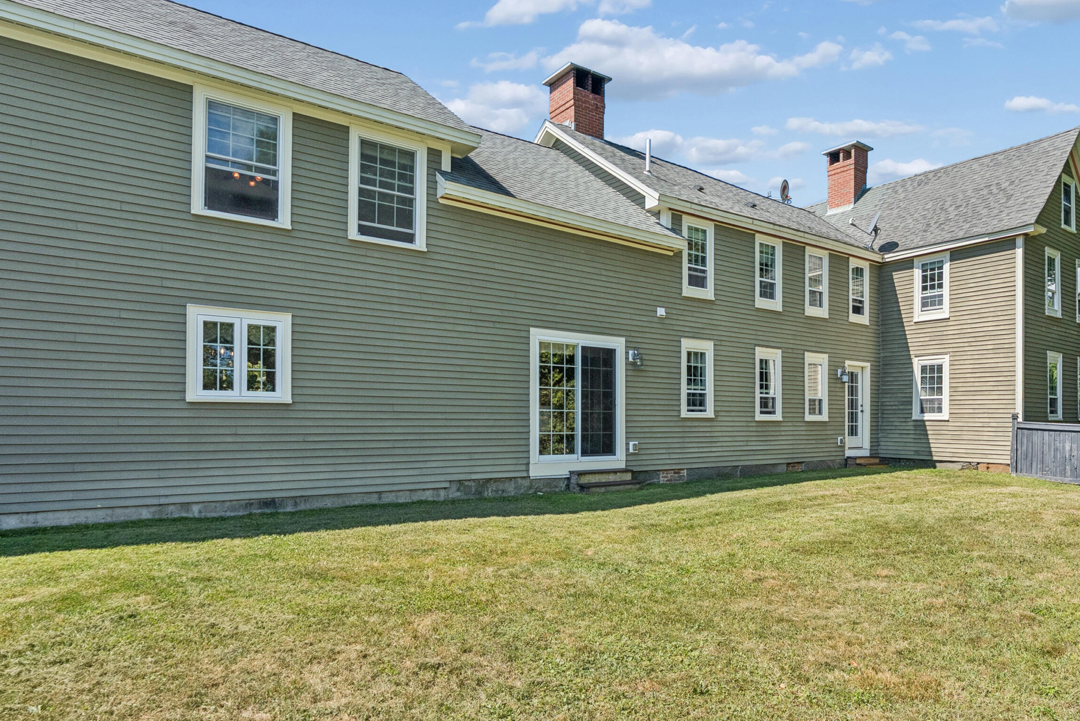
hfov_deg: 80.9
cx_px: 601
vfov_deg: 59.3
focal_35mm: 21
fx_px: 630
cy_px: 312
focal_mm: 16
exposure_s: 1/1250
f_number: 7.1
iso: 640
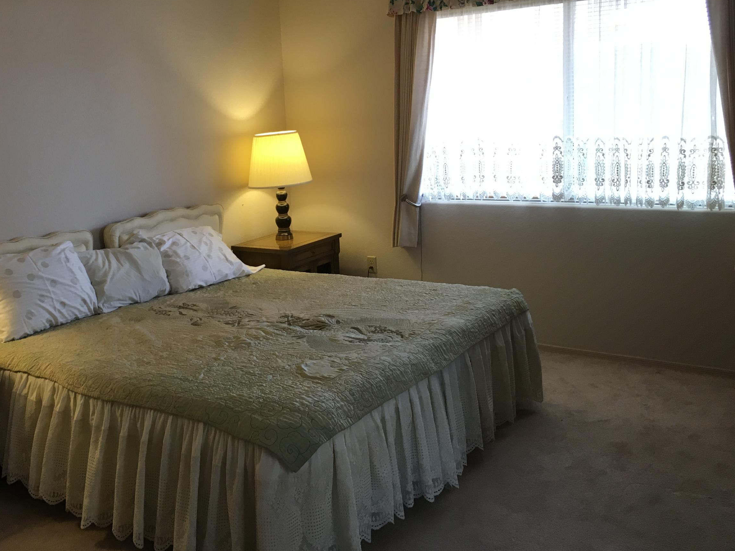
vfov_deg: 37.6
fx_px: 807
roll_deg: +2.6
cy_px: 223
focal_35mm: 38
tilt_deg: -9.2
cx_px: 263
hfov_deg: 48.4
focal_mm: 4.15
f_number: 2.2
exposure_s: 1/30
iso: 50
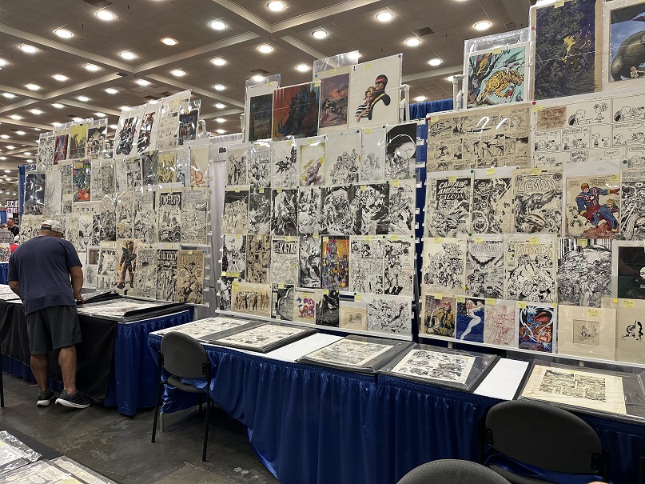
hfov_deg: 71.6
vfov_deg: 56.8
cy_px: 242
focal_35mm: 24
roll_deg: +0.0
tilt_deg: -2.6
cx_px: 322
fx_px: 447
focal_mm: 6.86
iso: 160
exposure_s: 1/60
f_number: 1.78
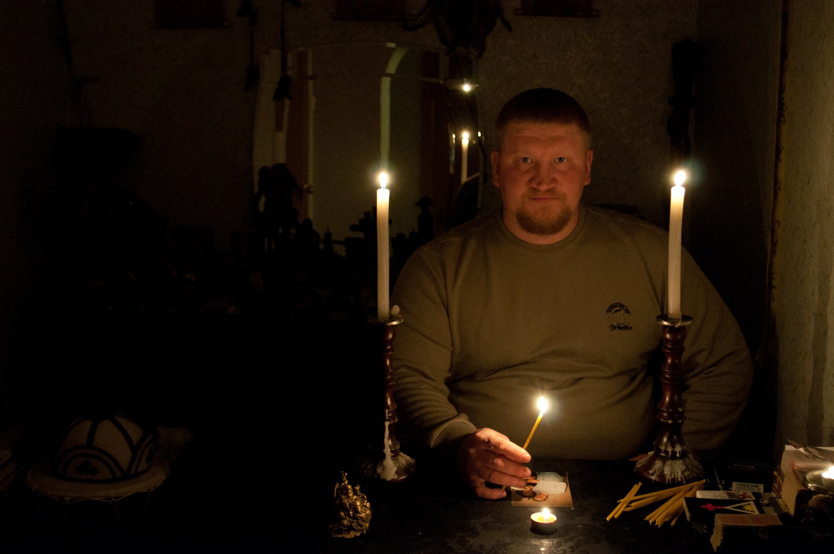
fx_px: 1249
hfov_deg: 36.9
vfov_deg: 25.0
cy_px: 277
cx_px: 417
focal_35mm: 54
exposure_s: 1/10
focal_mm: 36
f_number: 5
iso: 3200
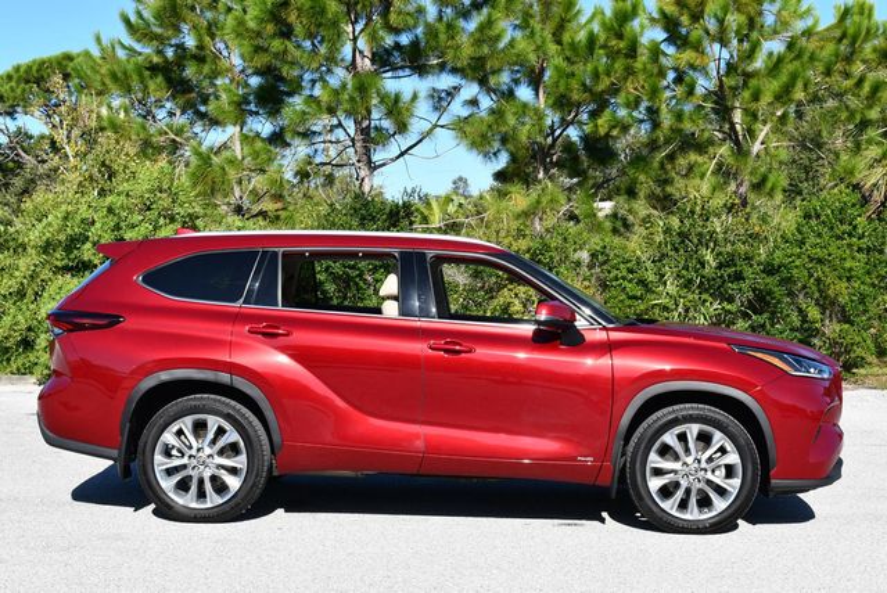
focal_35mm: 58
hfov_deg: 34.5
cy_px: 296
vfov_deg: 23.4
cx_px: 444
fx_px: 1430
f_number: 8
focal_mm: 29
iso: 160
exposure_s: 1/250
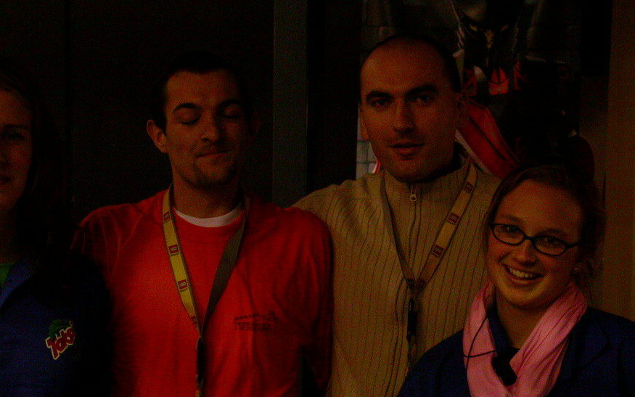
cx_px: 314
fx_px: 1783
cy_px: 221
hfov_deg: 20.2
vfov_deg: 12.7
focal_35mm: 103
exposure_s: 1/30
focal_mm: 17.3
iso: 400
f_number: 3.6
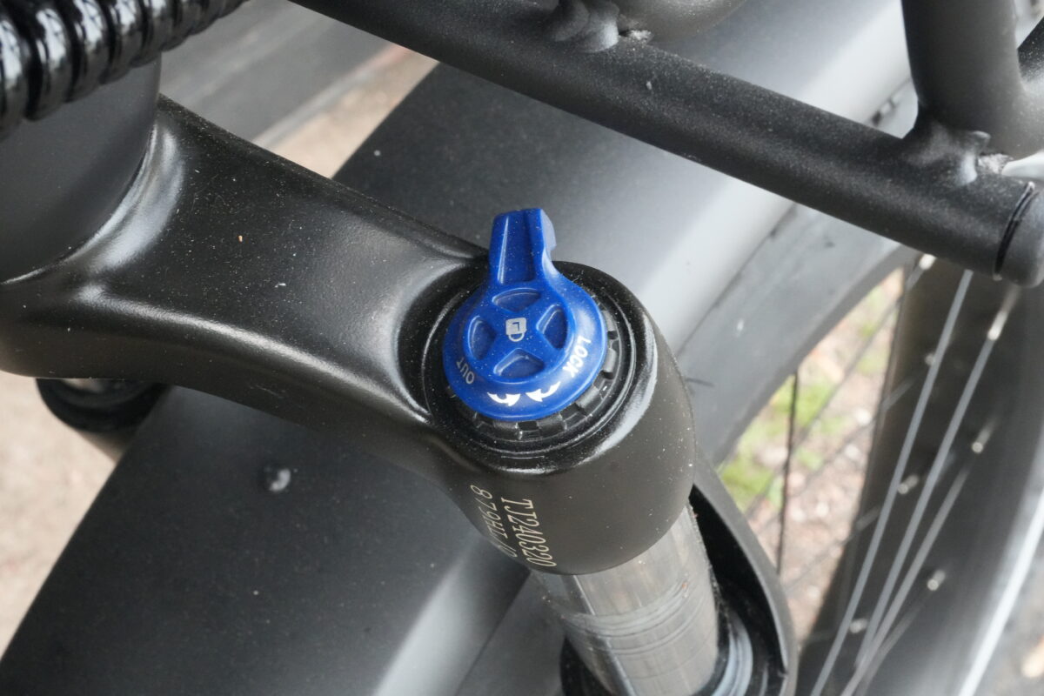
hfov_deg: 34.2
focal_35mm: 58
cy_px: 348
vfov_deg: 23.2
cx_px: 522
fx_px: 1696
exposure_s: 1/25
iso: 6400
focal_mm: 39
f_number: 16
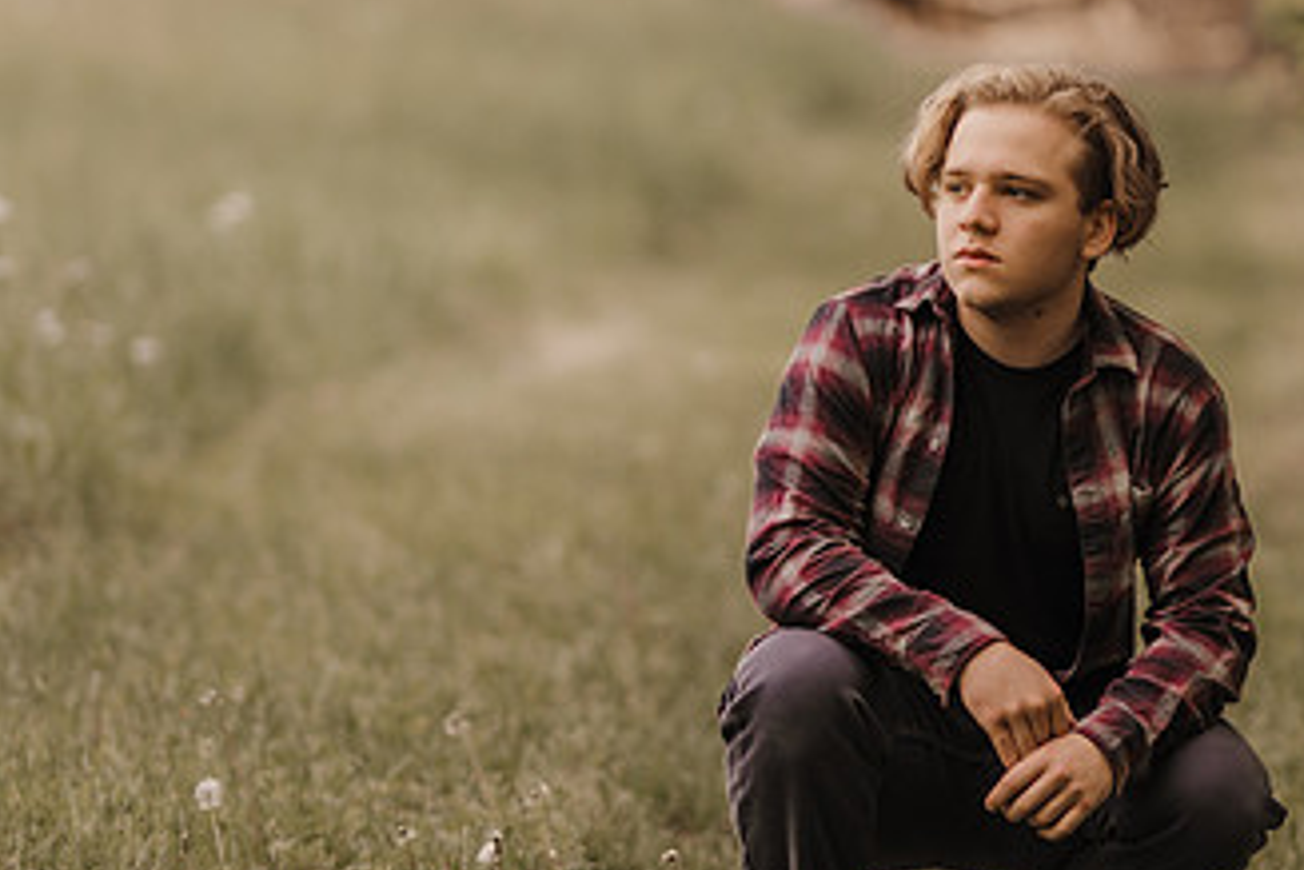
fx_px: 8149
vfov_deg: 6.1
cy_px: 579
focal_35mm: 225
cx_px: 921
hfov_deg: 9.1
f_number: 1.6
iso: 125
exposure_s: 1/1600
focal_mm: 85
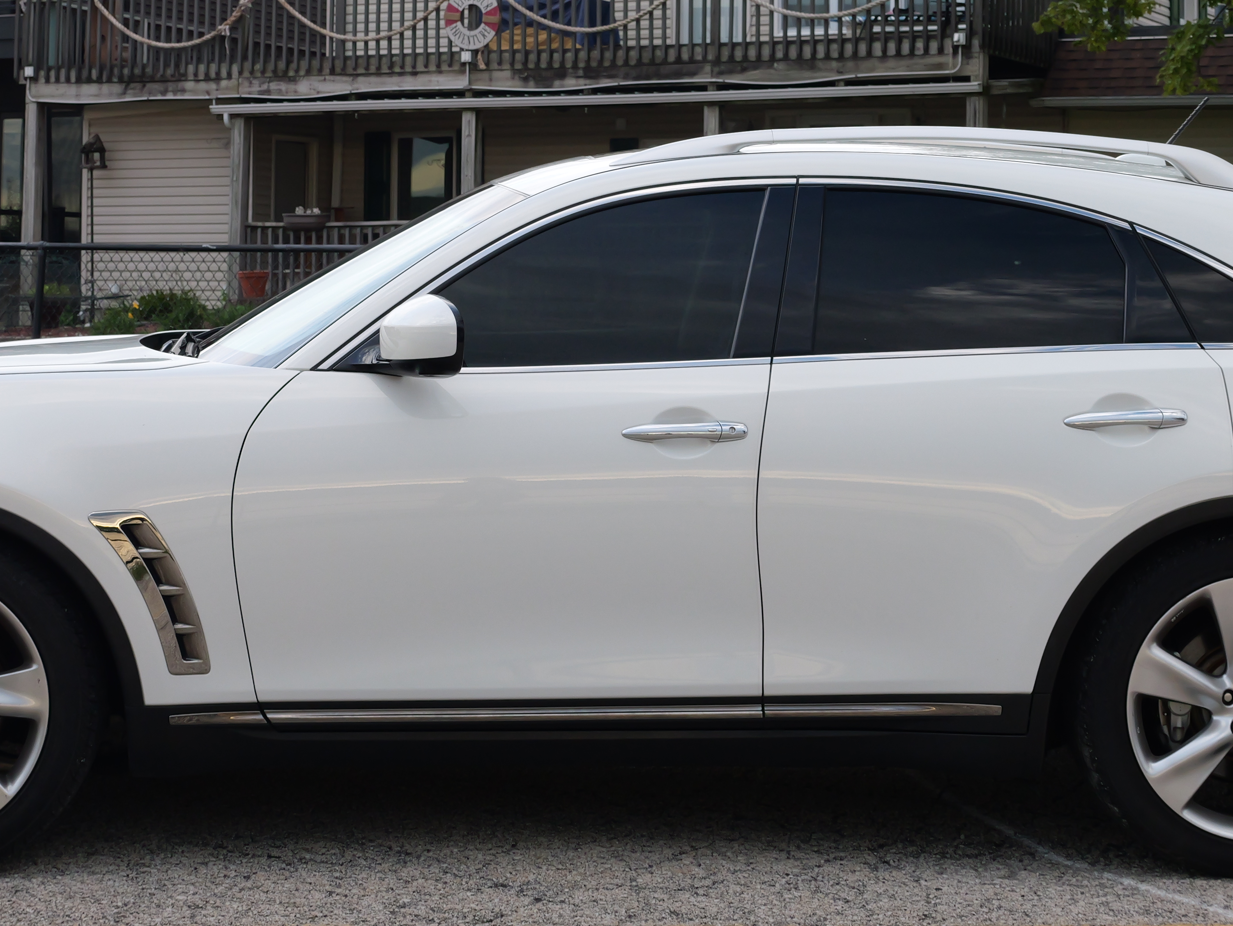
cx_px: 615
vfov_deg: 17.4
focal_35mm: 84
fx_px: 2993
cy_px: 132
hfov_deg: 23.3
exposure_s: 1/160
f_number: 5
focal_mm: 23
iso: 400
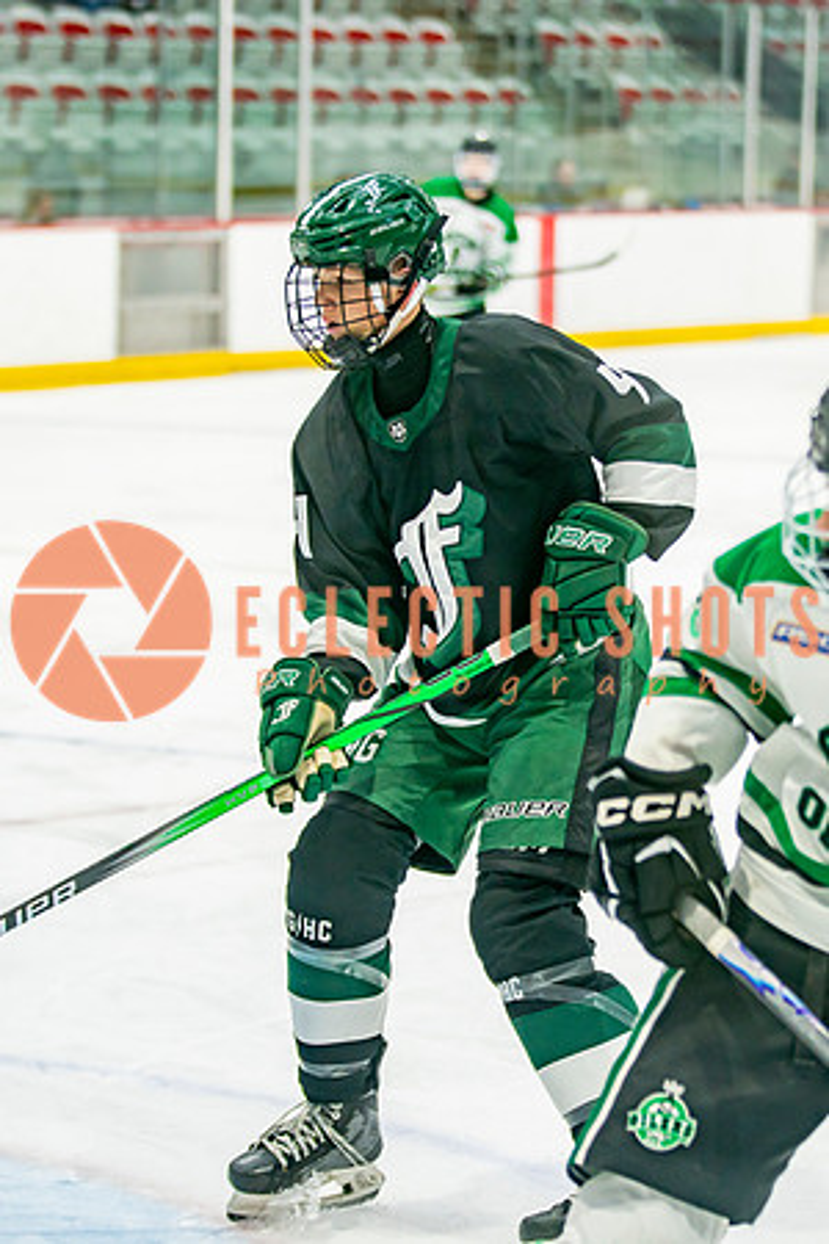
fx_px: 4566
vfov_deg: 15.5
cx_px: 492
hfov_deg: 10.4
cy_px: 622
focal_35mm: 132
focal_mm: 88
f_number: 2.8
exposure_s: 1/640
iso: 800
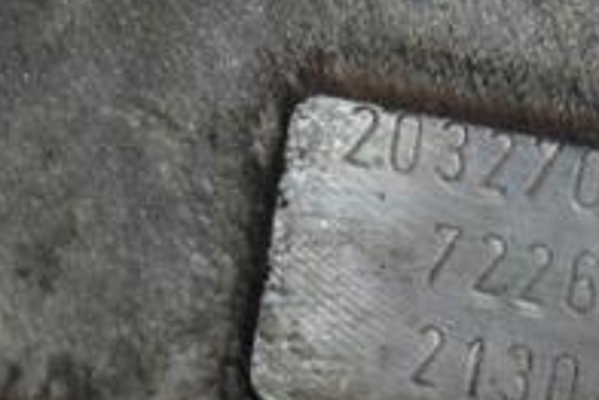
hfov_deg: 4.3
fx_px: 8034
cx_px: 202
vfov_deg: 2.9
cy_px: 513
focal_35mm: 483
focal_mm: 105
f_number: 5.6
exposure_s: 1/60
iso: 800
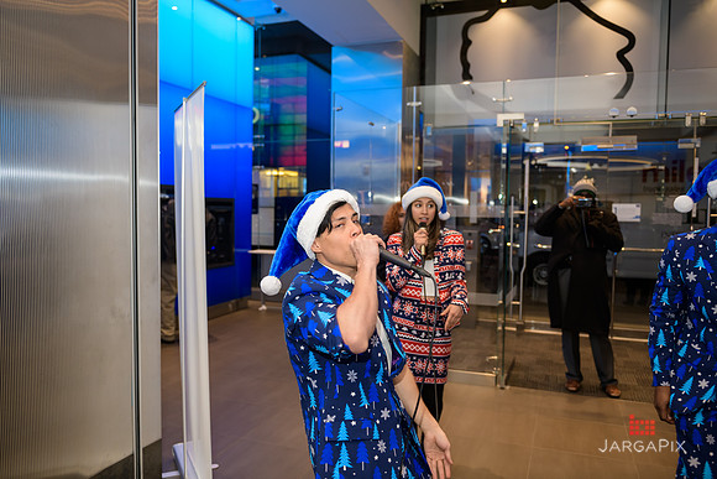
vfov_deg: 46.4
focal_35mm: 28
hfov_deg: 65.5
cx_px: 358
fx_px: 558
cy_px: 240
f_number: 3.2
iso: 400
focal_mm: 28
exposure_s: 1/125
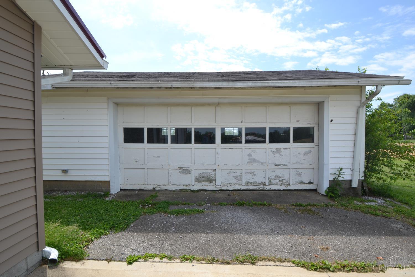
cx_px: 208
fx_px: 207
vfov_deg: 67.4
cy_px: 138
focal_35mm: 18
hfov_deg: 90.0
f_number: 8
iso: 100
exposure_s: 1/250
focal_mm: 12
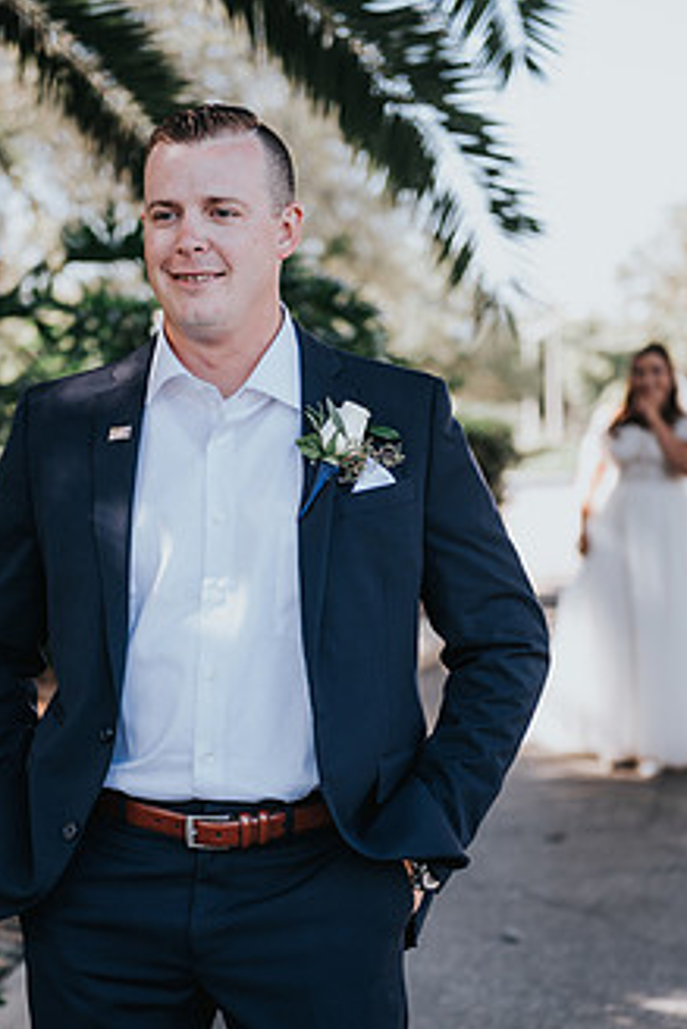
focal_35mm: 96
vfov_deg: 21.2
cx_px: 333
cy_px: 656
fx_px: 2745
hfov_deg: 14.3
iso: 125
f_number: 2.8
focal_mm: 70
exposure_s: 1/160
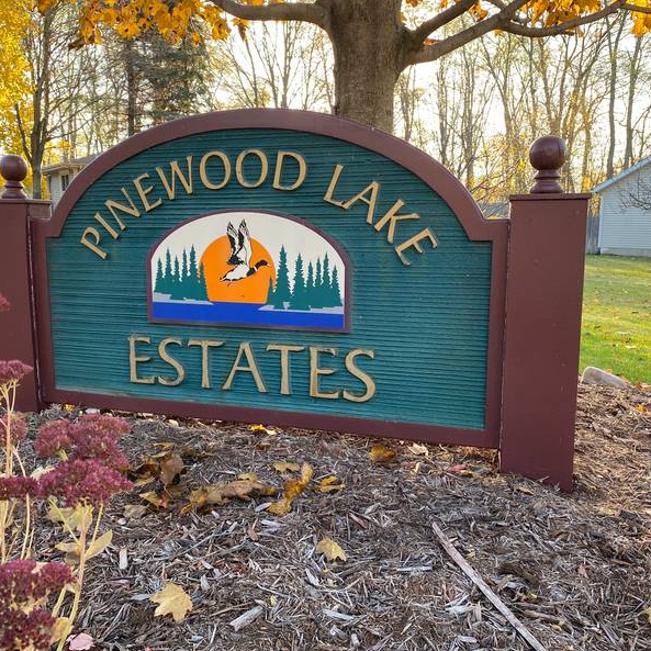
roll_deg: -0.1
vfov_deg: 52.5
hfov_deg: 52.5
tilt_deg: -9.1
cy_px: 327
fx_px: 660
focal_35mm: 31
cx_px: 296
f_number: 1.8
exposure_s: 1/122
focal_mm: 4.25
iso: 32
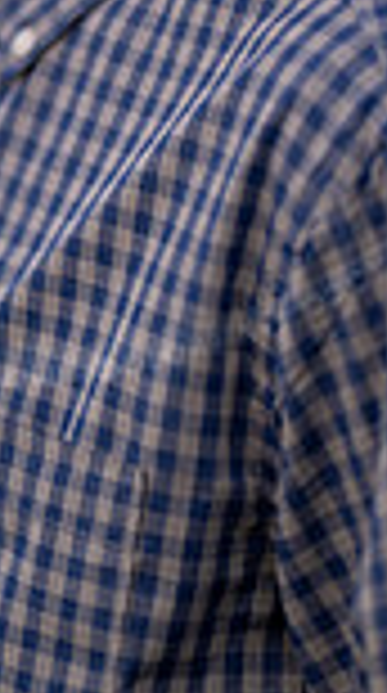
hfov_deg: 4.6
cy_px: -198
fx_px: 4788
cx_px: -50
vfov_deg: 8.2
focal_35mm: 261
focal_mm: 85
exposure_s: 1/2000
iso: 100
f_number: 1.2
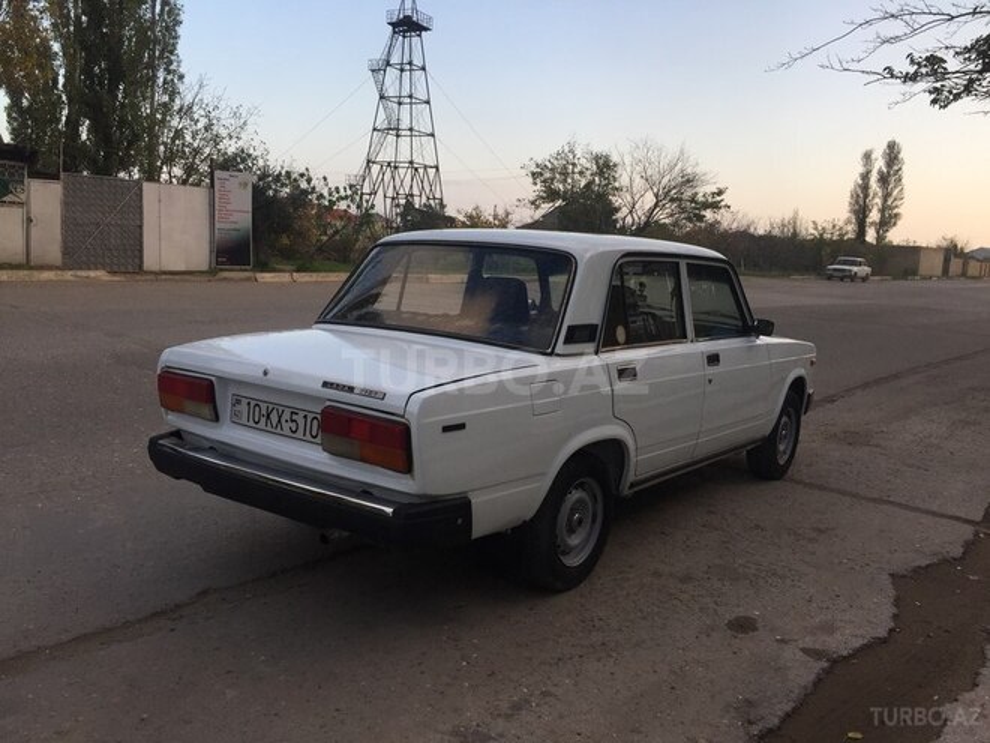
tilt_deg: -8.8
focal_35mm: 29
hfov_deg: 61.7
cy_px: 372
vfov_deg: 48.2
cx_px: 495
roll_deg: -2.3
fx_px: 829
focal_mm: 4.15
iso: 32
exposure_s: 1/449
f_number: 2.2
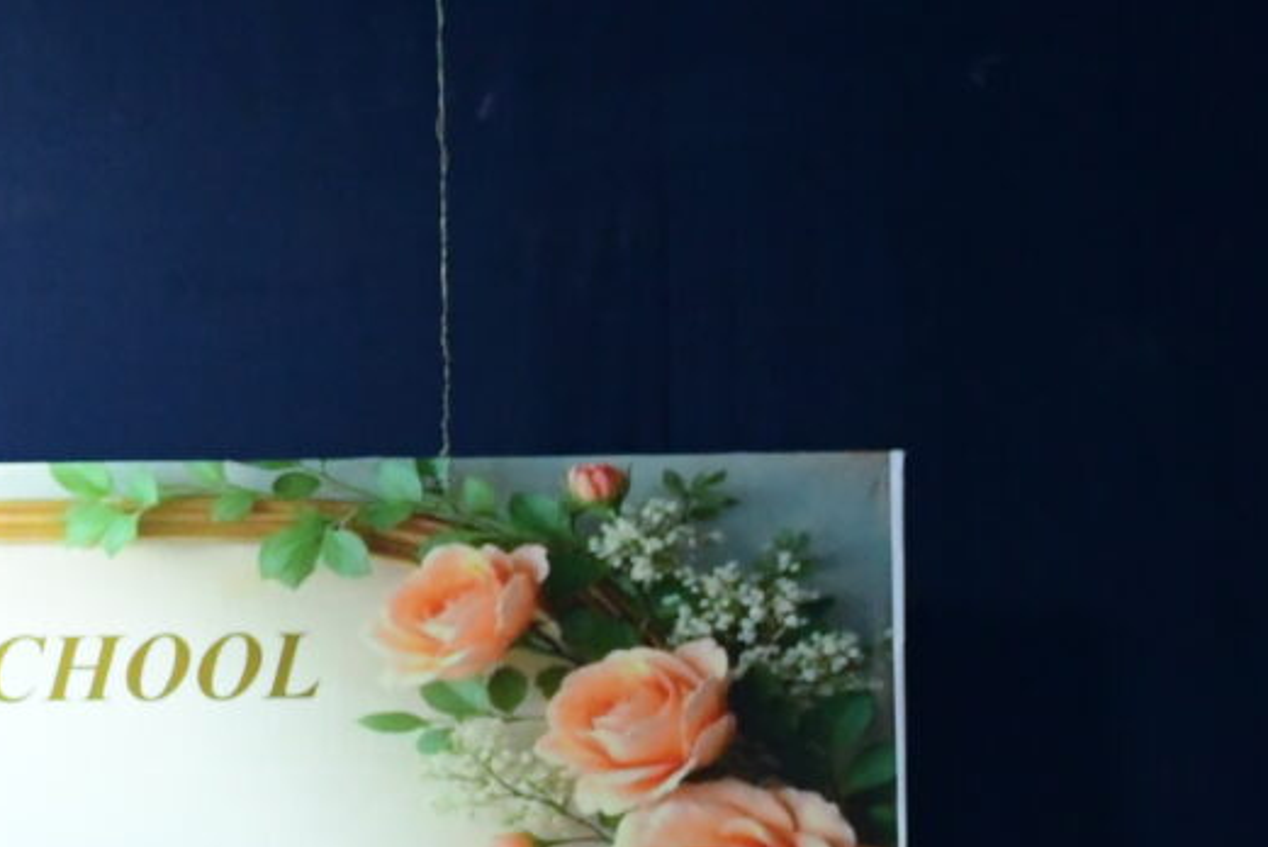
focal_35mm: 216
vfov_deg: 6.1
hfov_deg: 9.0
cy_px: 2053
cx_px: -1239
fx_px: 7612
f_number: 5
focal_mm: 44
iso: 3200
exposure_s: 1/125
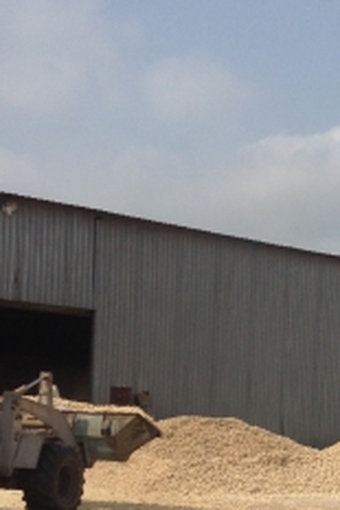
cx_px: 415
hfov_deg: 14.1
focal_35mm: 94
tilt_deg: -4.0
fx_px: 1330
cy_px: 447
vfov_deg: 21.3
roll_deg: -4.7
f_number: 2.4
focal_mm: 4.28
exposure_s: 1/3247
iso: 50
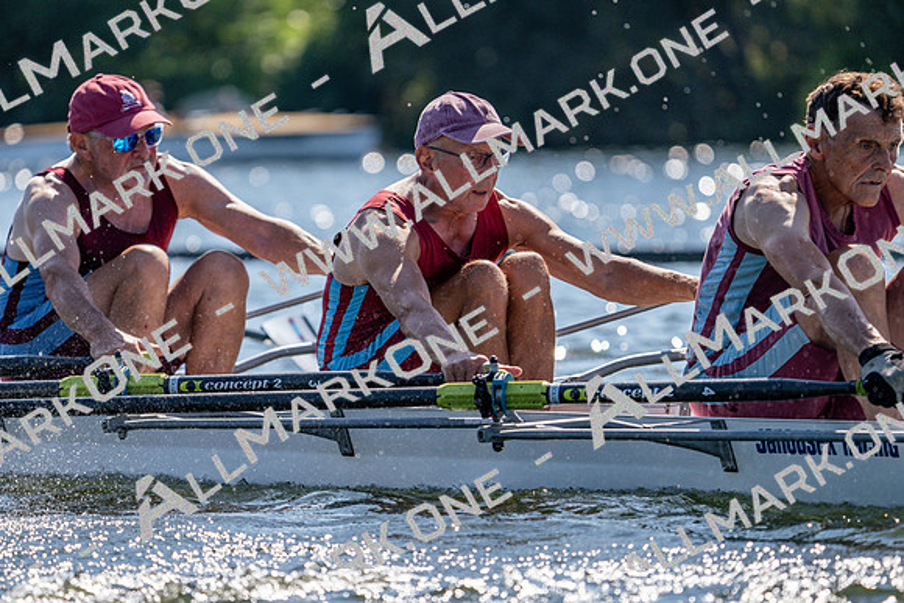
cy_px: 302
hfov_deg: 6.0
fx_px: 8640
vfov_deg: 4.0
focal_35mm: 344
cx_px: 452
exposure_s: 1/1600
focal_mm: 344
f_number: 6.3
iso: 250
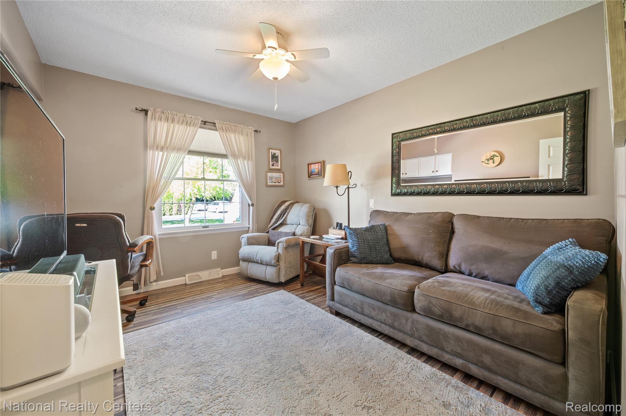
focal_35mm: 14
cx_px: 313
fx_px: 243
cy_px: 208
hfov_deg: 104.3
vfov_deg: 81.1
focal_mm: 14
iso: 100
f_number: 11
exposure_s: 6
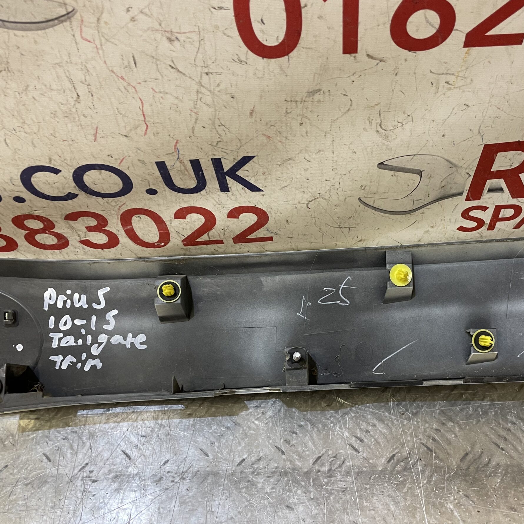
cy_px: 271
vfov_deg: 49.7
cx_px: 325
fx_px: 565
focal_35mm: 33
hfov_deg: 49.3
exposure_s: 1/50
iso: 125
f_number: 1.6
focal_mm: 4.2
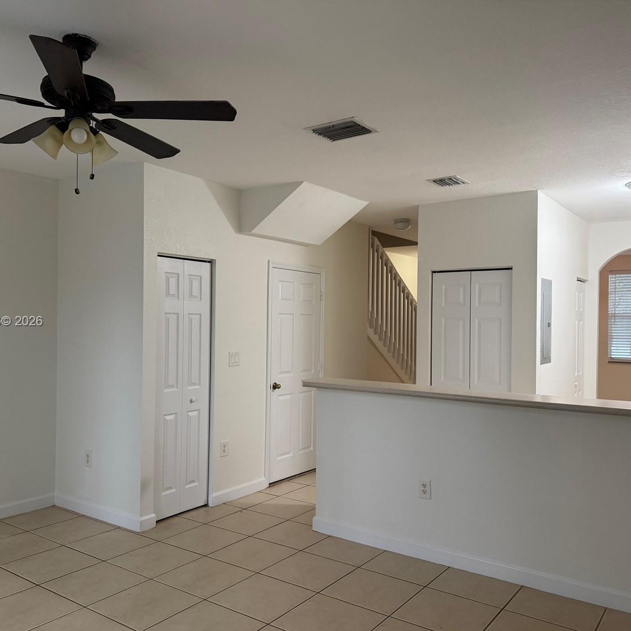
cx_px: 306
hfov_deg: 55.6
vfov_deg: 55.6
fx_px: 598
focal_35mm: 29
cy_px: 322
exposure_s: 1/60
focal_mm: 6.76
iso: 200
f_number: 1.78
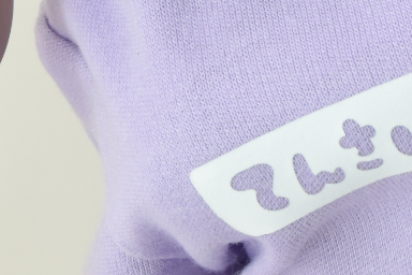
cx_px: 499
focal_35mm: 354
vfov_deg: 3.9
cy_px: -168
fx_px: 4051
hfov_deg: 5.8
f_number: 11
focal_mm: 56
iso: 560
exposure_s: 1/60
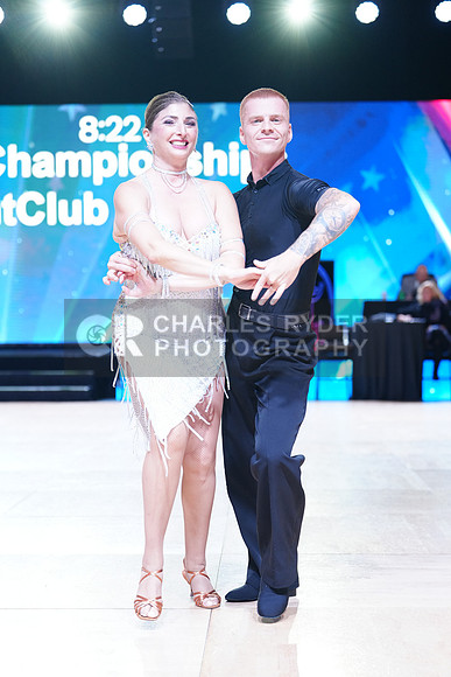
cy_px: 338
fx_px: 1315
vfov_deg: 28.8
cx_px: 226
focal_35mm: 70
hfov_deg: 19.5
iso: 1250
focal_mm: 70
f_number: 2.8
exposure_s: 1/400
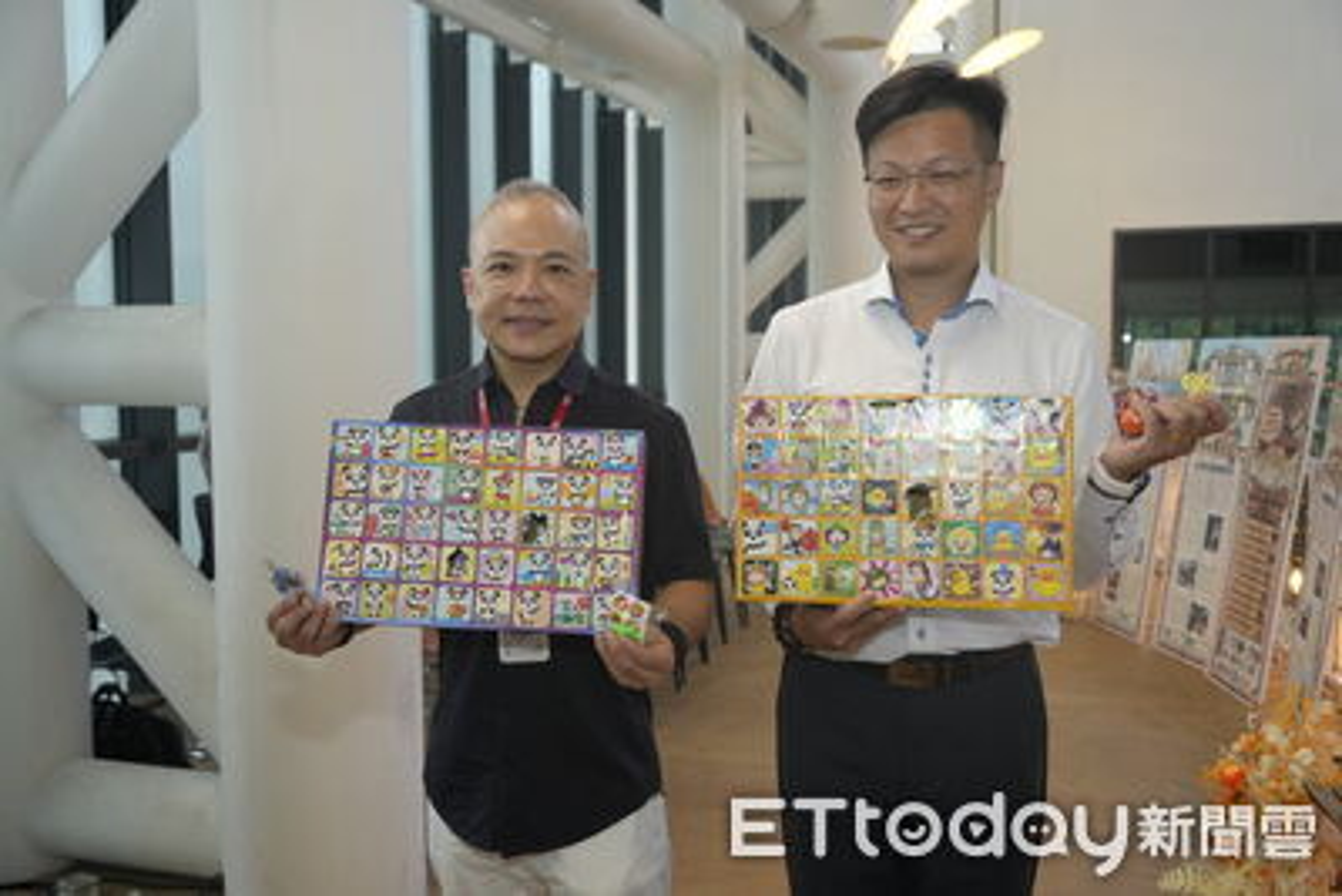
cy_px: 448
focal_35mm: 35
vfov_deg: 37.9
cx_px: 671
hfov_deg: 54.4
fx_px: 1305
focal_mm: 35
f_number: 4
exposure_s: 1/160
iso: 1600
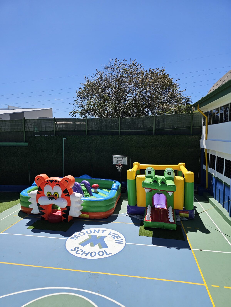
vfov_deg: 73.9
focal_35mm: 23
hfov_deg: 58.9
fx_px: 205
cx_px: 116
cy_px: 154
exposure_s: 1/942
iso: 10
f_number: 1.7
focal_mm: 6.3
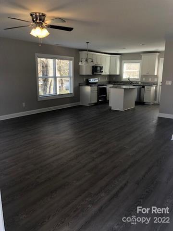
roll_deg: +0.7
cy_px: 116
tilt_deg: -11.9
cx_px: 86
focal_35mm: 28
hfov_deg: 49.7
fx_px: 187
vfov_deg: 63.4
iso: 64
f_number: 1.8
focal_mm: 3.99
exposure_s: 1/120
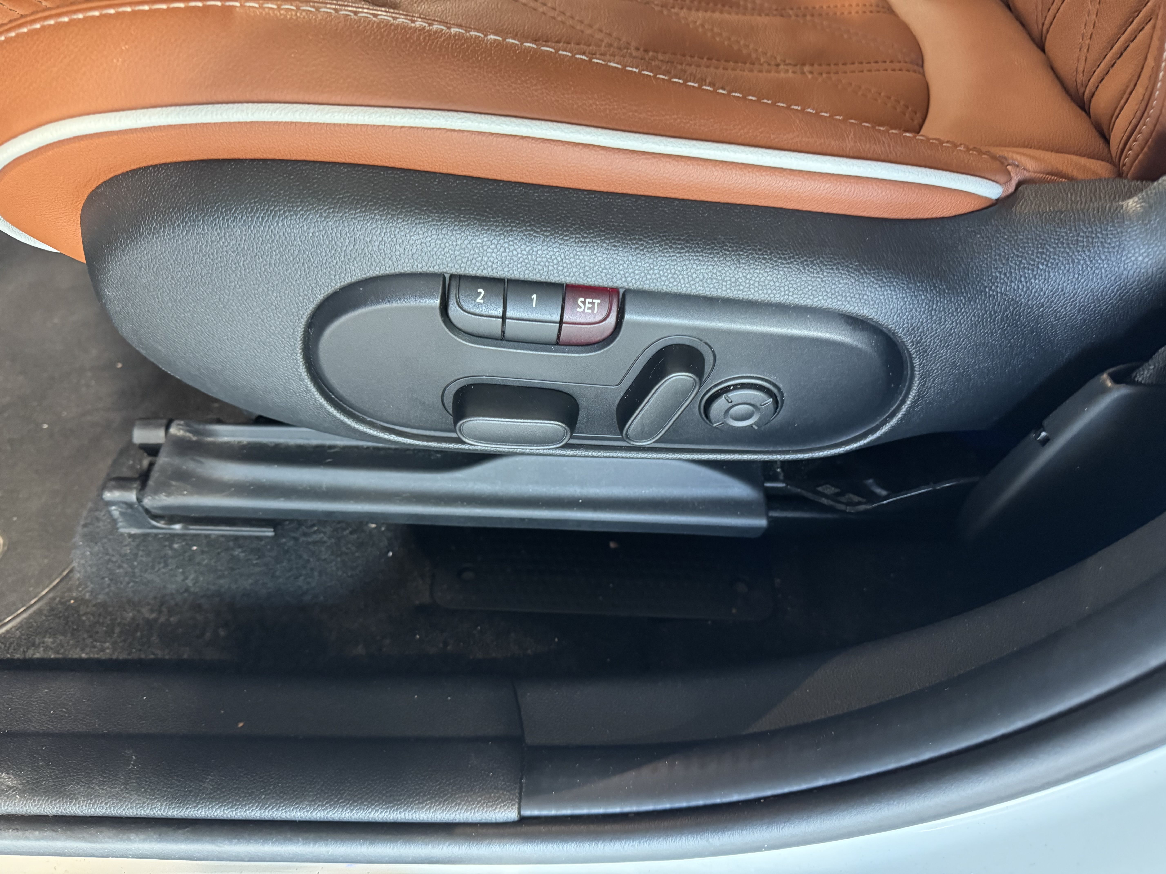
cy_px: 437
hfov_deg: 71.6
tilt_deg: -47.0
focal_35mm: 24
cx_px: 583
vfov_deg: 56.8
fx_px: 808
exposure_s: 1/50
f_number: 1.78
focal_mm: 6.76
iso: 800
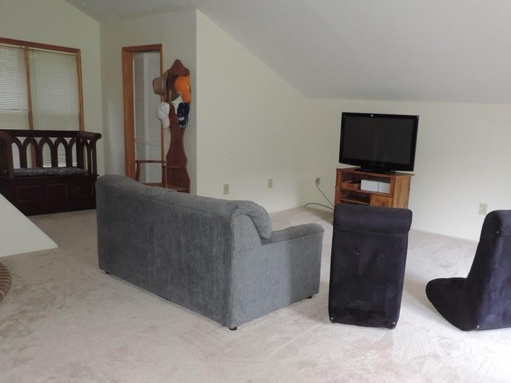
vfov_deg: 45.2
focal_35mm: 31
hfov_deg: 58.0
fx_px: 458
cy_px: 227
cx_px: 303
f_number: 3
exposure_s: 1/30
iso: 200
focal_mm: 4.3
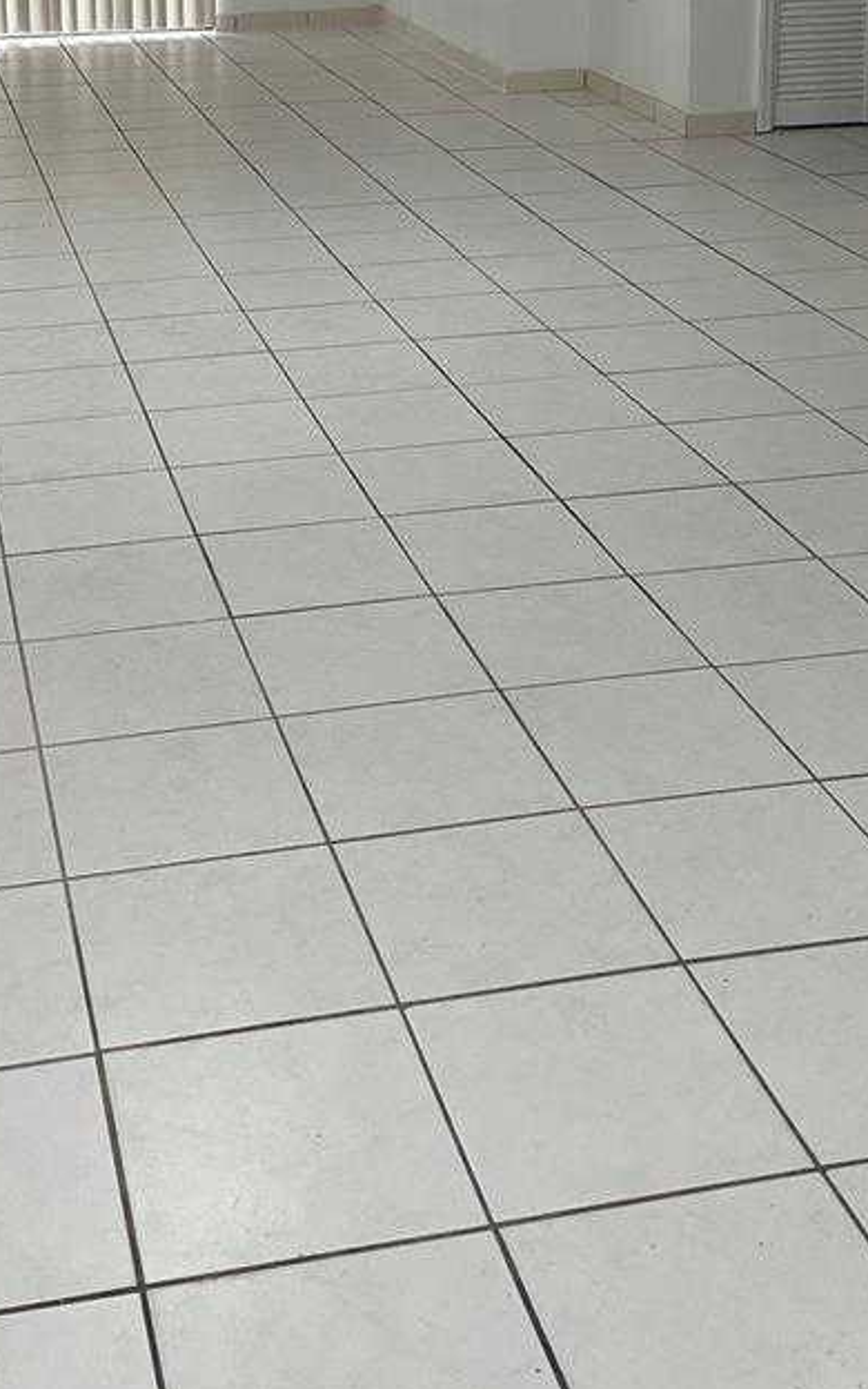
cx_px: 294
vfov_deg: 35.4
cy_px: 85
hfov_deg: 24.3
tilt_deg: -8.8
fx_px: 2006
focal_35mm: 53
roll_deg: -0.6
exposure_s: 1/120
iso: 100
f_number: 1.6
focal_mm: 5.1
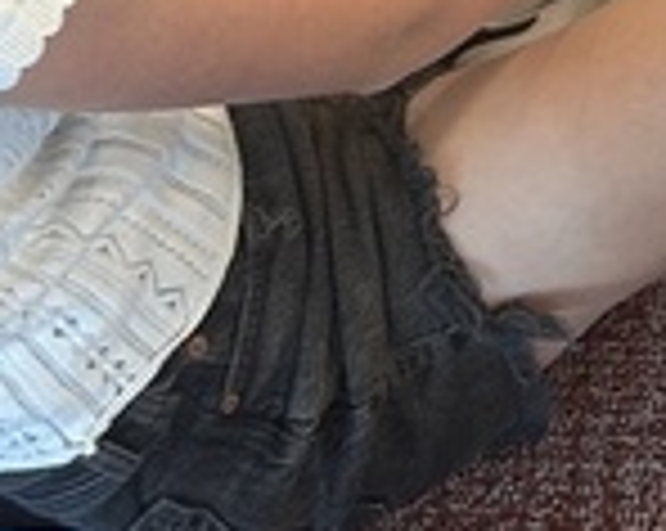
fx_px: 3465
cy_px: -333
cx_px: 1120
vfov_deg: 8.5
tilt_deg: -46.5
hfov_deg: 10.4
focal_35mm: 176
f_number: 1.5
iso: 100
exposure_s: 1/60
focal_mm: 5.7
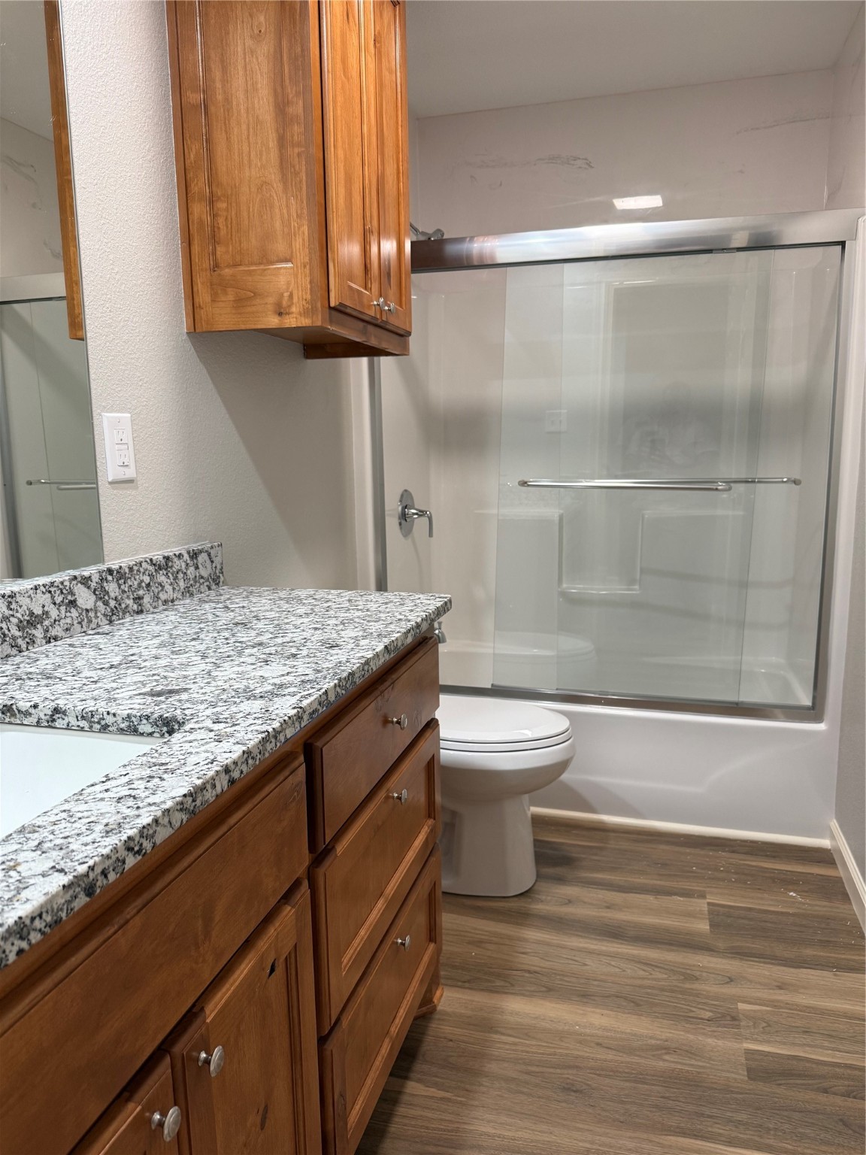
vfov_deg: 71.6
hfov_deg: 56.8
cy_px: 578
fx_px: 801
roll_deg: -0.4
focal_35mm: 24
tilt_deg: -8.9
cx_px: 433
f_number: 1.78
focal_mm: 6.76
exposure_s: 1/120
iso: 200
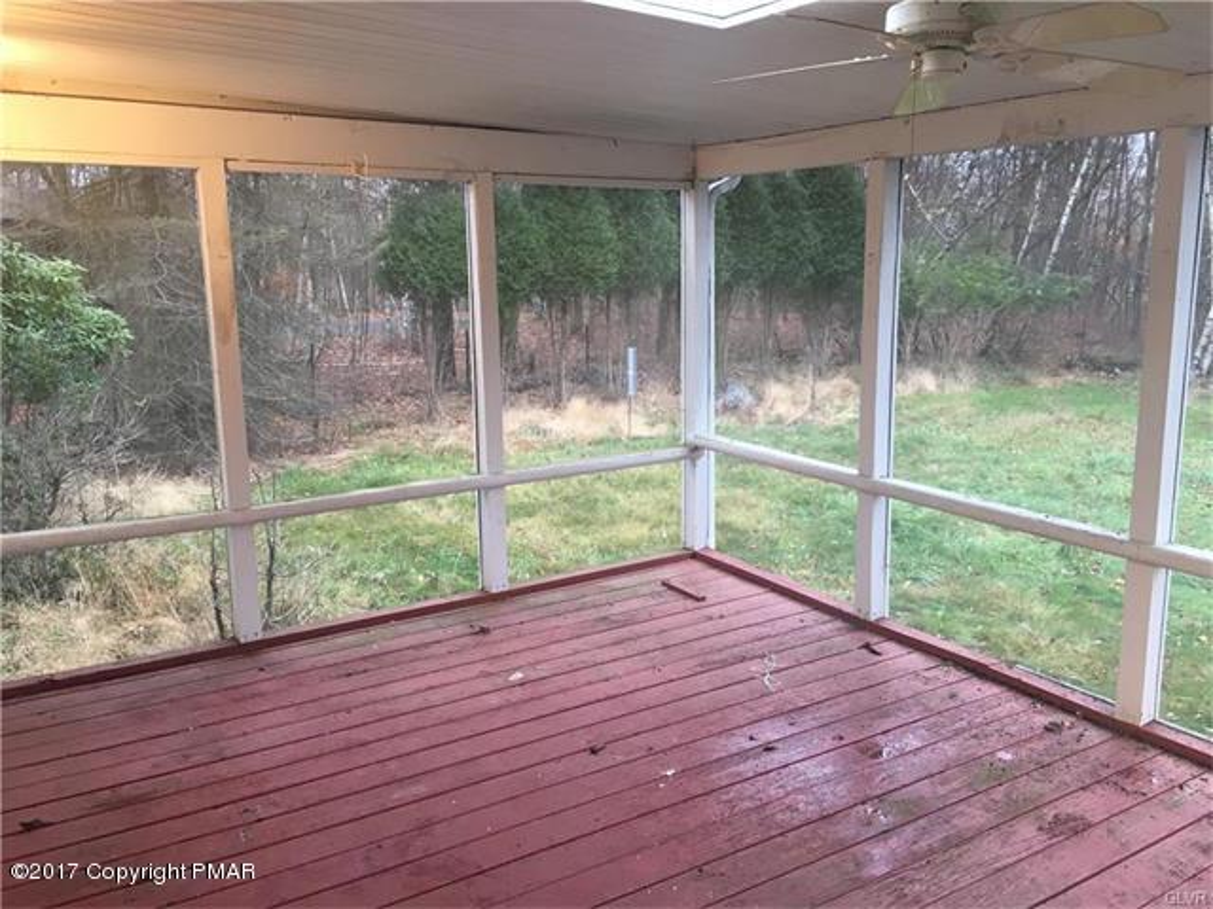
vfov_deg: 48.2
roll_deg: +0.6
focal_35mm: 29
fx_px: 1016
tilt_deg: -10.5
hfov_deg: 61.7
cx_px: 606
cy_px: 454
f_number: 2.2
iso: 64
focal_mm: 4.15
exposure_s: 1/30
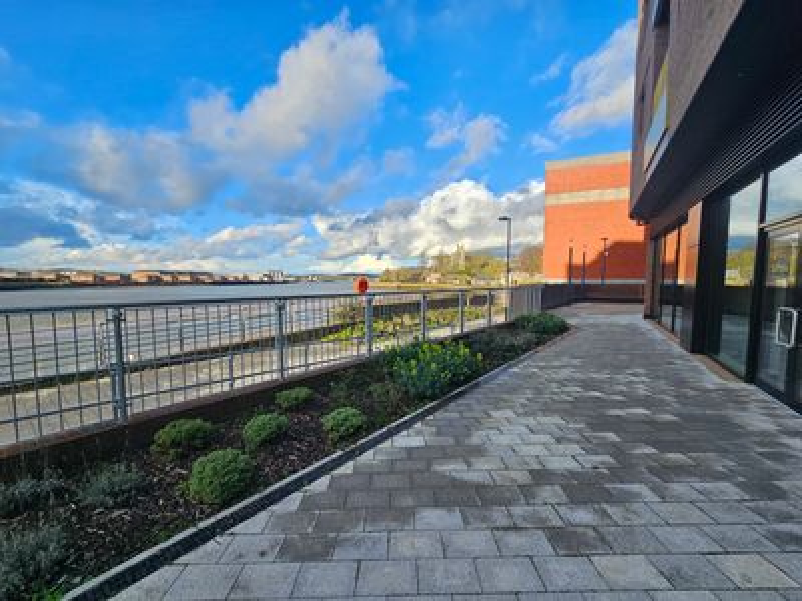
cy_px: 300
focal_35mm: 13
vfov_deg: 89.9
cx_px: 401
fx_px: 301
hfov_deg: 106.2
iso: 50
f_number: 2.2
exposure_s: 1/937
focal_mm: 2.2
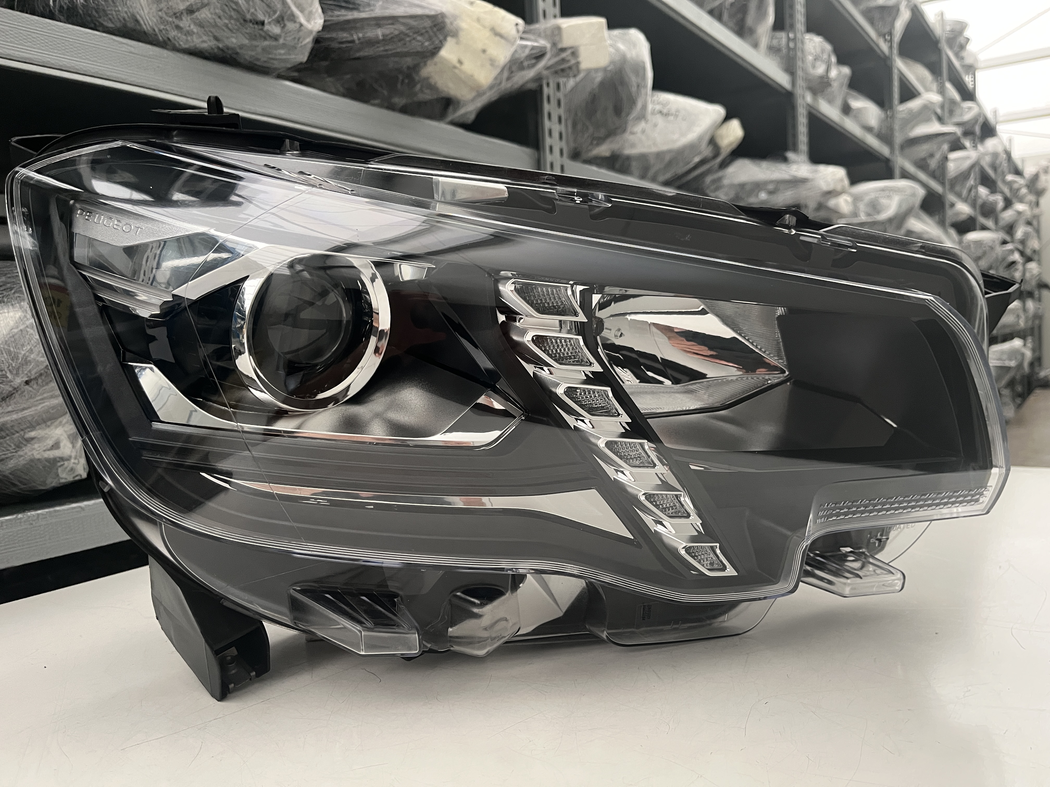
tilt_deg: -4.3
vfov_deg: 53.1
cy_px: 394
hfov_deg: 67.3
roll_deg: +2.8
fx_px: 789
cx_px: 525
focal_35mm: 26
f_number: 1.6
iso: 250
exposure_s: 1/60
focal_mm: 5.1
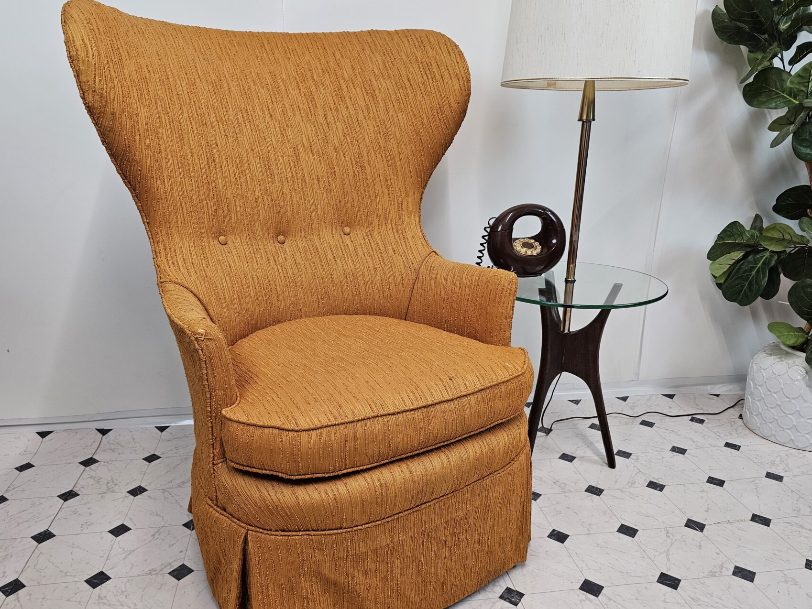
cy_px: 334
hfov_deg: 67.3
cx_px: 389
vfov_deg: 53.0
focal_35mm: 26
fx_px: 610
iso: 160
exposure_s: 1/120
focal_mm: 6.3
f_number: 1.7
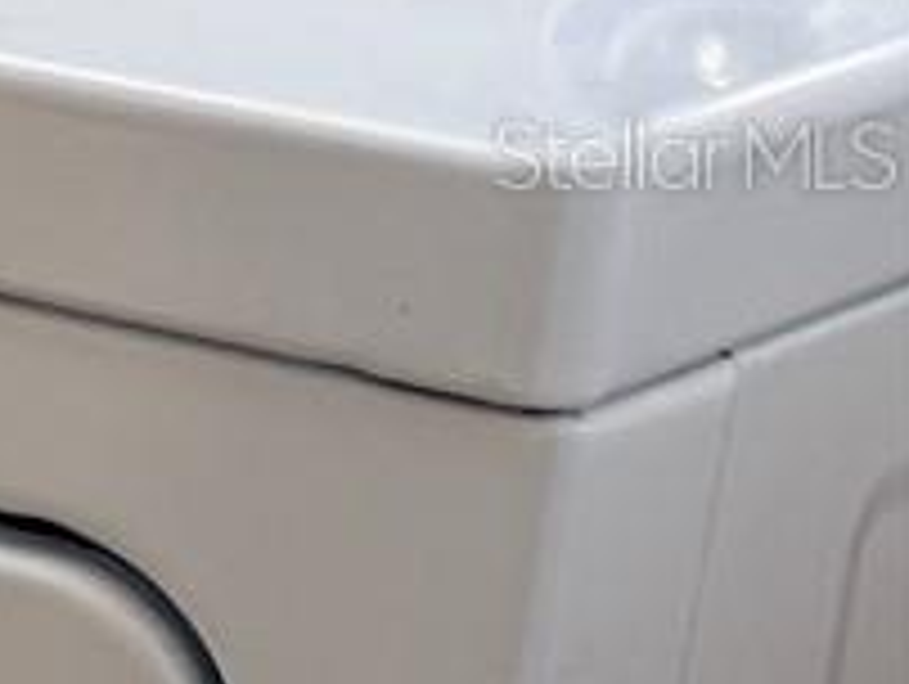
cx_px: -2682
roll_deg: -0.7
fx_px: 4995
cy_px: 153
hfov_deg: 7.5
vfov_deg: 7.8
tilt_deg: -14.0
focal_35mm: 190
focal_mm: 6.76
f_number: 1.78
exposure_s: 1/60
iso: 160
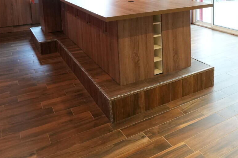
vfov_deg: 32.8
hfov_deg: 49.9
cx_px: 177
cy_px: -2
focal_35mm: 37
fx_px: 245
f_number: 8
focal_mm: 10
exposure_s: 1/13
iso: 2500
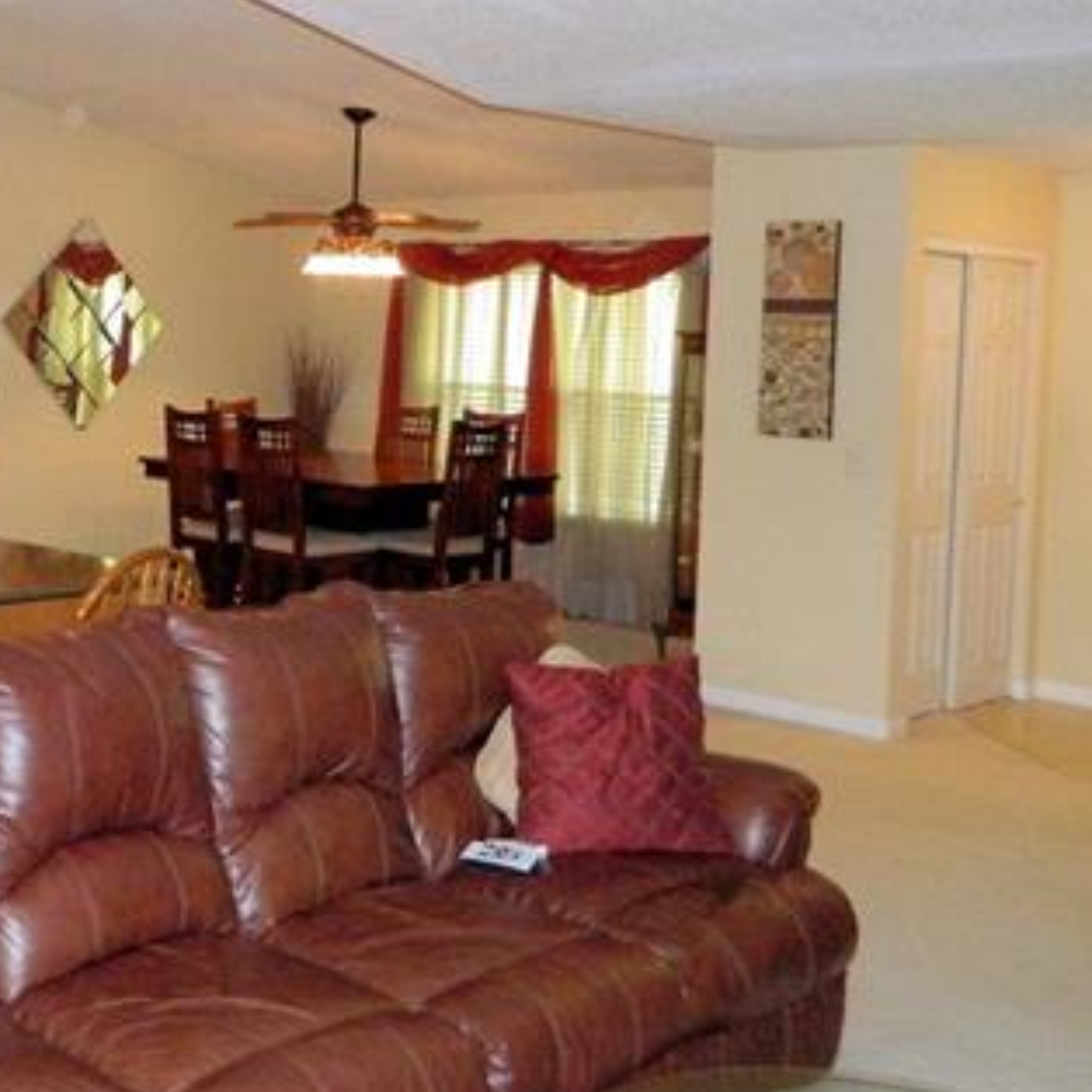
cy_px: 386
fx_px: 1606
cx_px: 66
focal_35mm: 45
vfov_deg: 37.2
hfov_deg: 34.9
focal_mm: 4.5
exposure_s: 1/30
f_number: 3.1
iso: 500
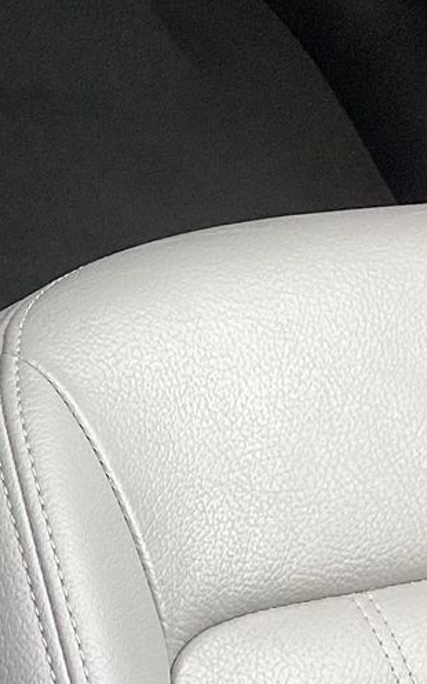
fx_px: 1974
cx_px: -459
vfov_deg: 19.6
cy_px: 467
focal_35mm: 106
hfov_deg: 11.1
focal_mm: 3.3
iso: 80
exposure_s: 1/120
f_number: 2.4
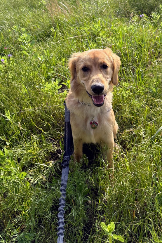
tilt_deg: -25.0
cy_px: 84
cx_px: 82
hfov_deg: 36.9
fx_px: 243
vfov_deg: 52.3
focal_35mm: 36
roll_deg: +8.6
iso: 100
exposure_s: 1/3279
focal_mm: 6.76
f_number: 1.78
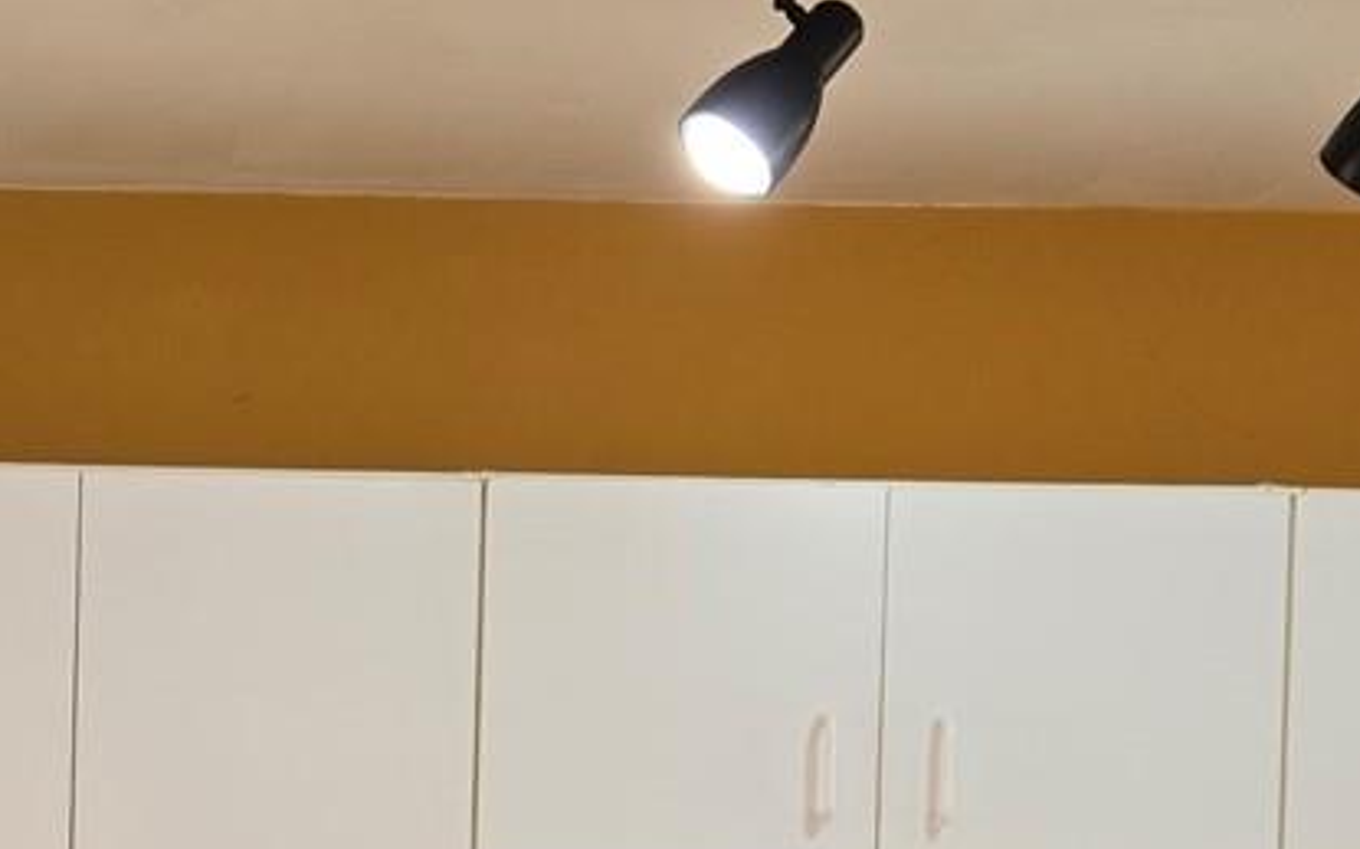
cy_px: 1069
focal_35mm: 94
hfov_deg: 21.1
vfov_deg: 13.4
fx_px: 3483
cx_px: -108
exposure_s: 1/120
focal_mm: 5.4
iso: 125
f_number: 1.8
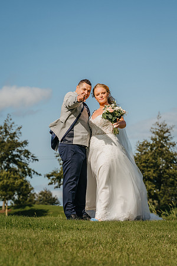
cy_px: 133
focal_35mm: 113
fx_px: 830
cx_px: 105
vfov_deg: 18.2
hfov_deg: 12.2
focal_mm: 75
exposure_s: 1/1000
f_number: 4.5
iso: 50
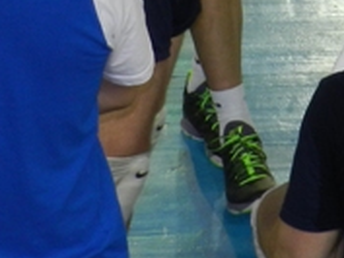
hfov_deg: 6.4
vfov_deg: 4.7
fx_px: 3053
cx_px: 445
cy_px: -314
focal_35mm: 307
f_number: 4.7
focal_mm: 12.1
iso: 200
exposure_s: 1/30
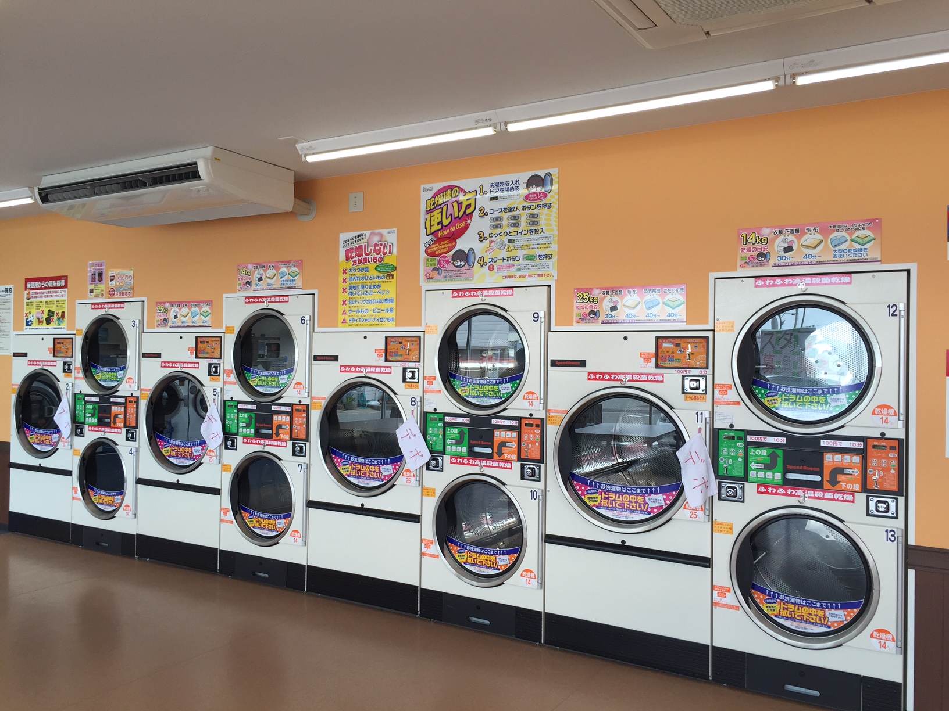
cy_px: 356
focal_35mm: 29
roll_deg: -1.5
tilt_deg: -0.4
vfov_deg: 48.2
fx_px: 795
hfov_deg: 61.7
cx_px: 474
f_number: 2.2
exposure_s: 1/158
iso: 32
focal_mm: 4.15
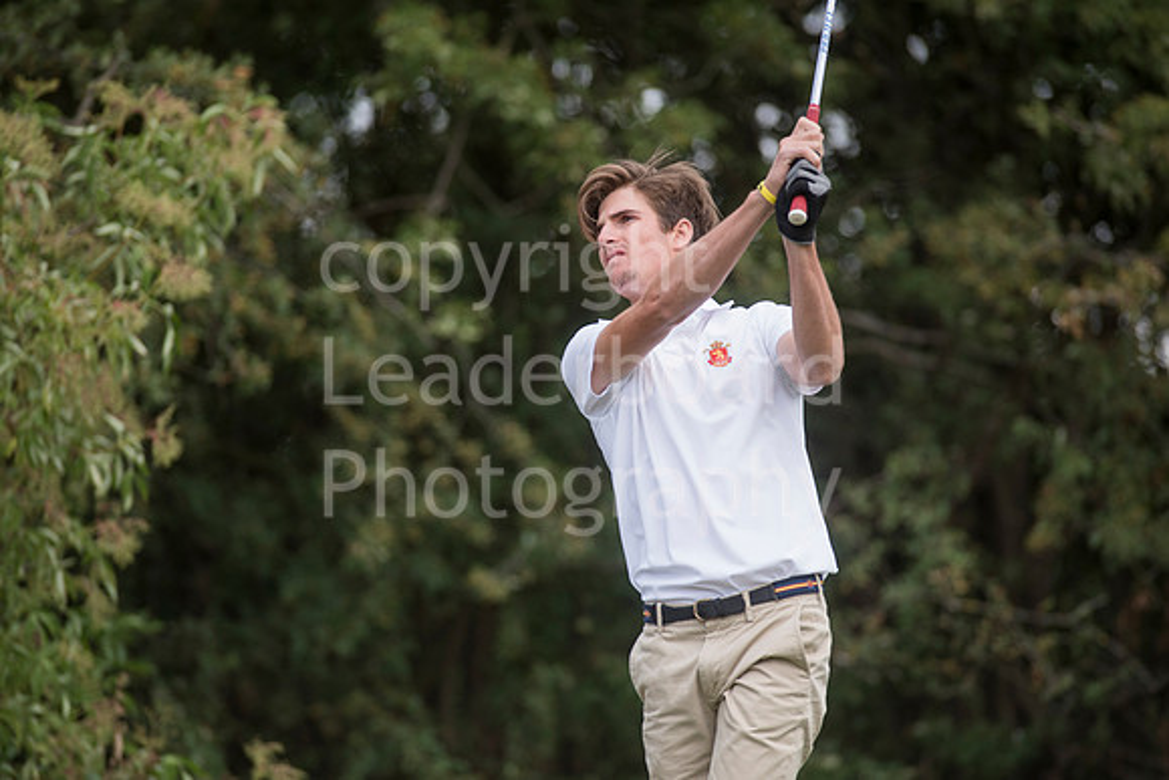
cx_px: 584
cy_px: 390
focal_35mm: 300
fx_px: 9743
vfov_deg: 4.6
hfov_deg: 6.9
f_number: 4.5
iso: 400
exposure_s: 1/3200
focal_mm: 300
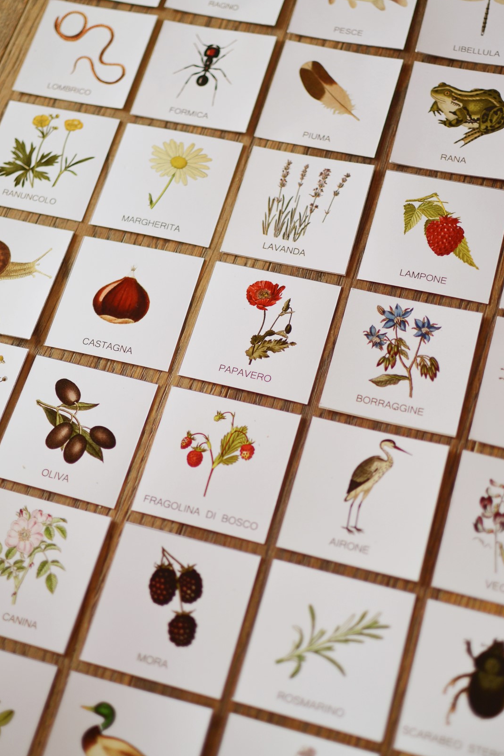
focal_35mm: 54
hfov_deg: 25.3
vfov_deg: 37.2
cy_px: 379
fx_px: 1123
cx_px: 255
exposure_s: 1/100
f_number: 1.8
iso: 280
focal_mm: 35
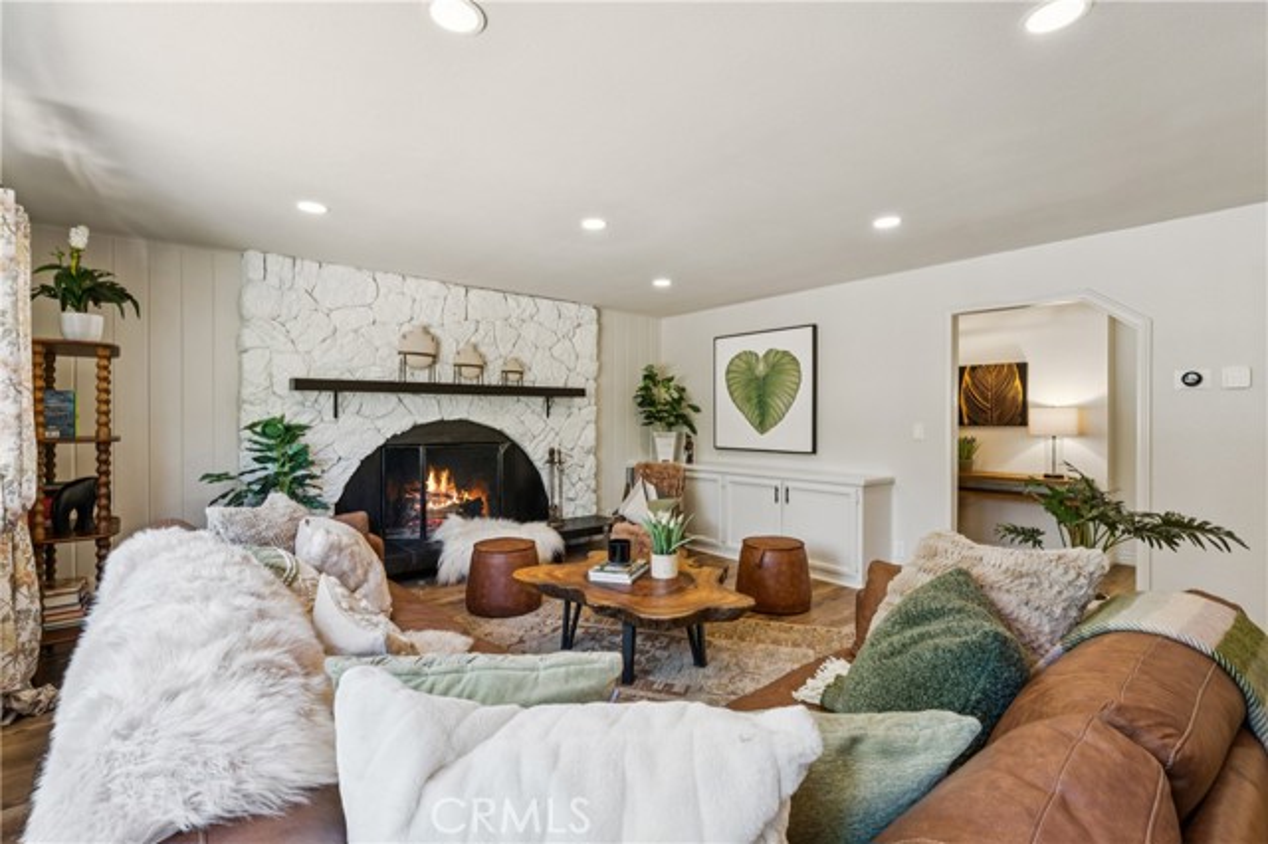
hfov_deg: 96.1
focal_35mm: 16
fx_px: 570
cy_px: 422
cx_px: 634
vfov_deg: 73.0
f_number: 13
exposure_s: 1
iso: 100
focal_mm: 16.2
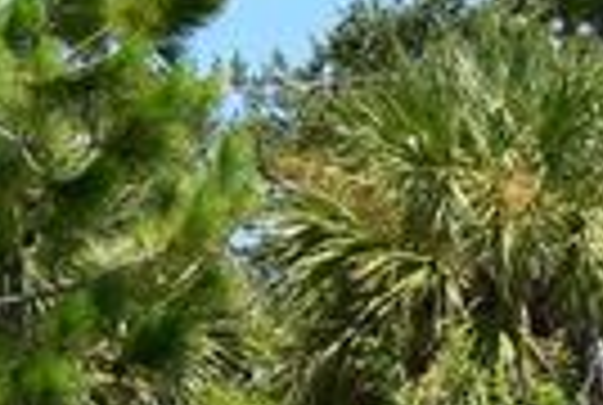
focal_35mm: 286
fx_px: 4801
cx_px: -513
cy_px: 954
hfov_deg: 7.0
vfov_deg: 4.7
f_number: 8
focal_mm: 30
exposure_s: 1/250
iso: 160
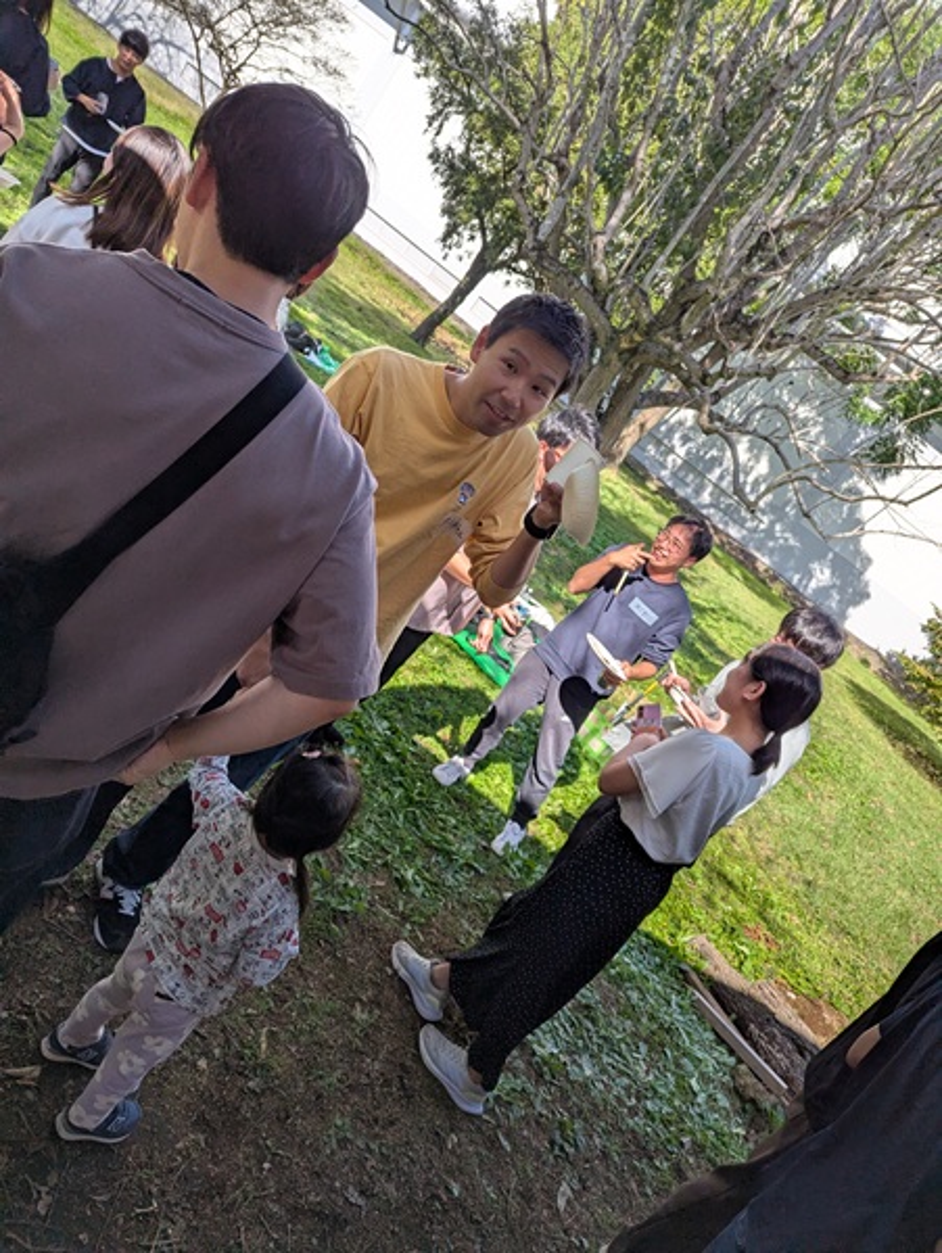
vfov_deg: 71.6
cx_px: 471
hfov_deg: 56.9
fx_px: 870
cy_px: 626
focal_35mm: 24
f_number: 1.85
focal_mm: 6.81
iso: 42
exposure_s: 1/1167
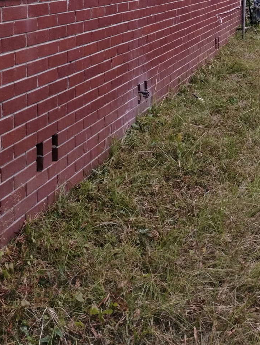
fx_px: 669
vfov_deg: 26.0
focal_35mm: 67
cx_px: 107
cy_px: -63
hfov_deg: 22.0
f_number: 1.8
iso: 400
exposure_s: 1/59.5
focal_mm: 4.27
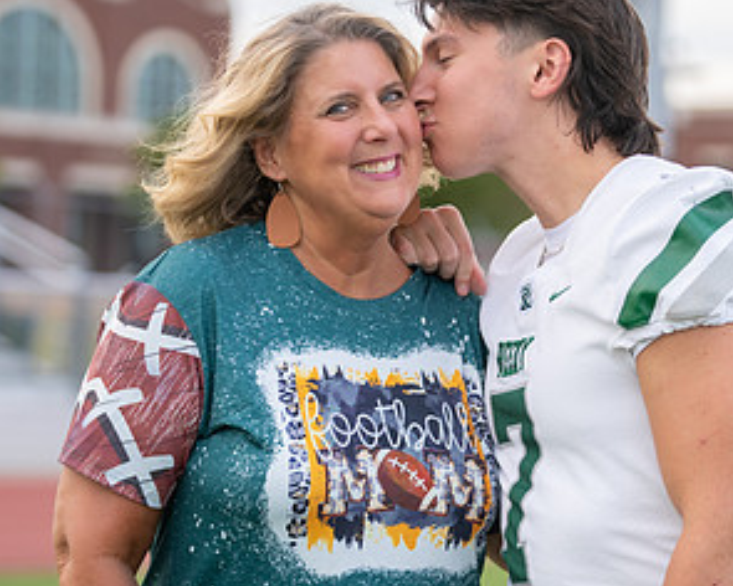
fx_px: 3580
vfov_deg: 9.4
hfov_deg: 11.7
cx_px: 460
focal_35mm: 165
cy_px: 279
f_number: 2.8
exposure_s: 1/320
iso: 100
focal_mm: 86
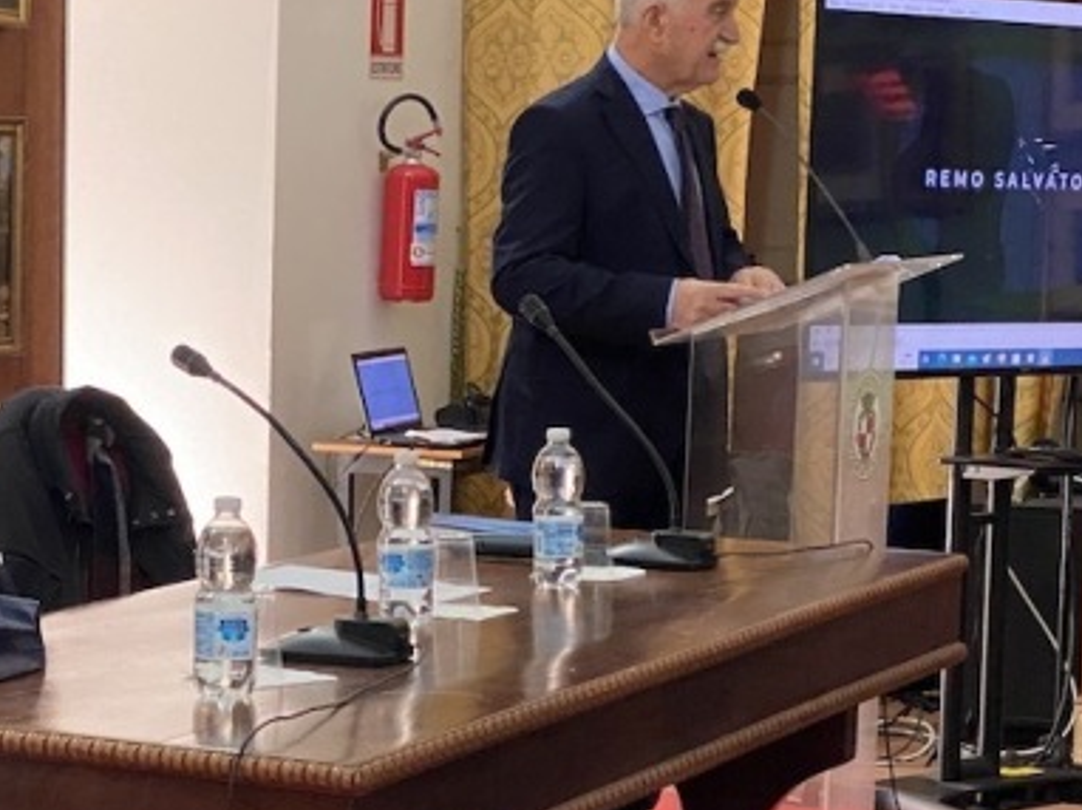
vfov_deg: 13.5
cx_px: 59
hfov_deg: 17.7
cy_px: 569
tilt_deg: -6.9
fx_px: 3405
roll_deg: -0.4
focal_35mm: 109
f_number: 2
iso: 500
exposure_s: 1/50
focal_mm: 6
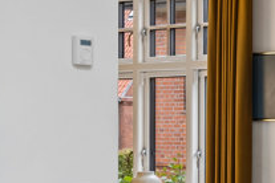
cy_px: 149
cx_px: 526
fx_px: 886
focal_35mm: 116
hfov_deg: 14.9
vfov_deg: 11.8
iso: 200
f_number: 8
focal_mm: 20
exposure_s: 1/5
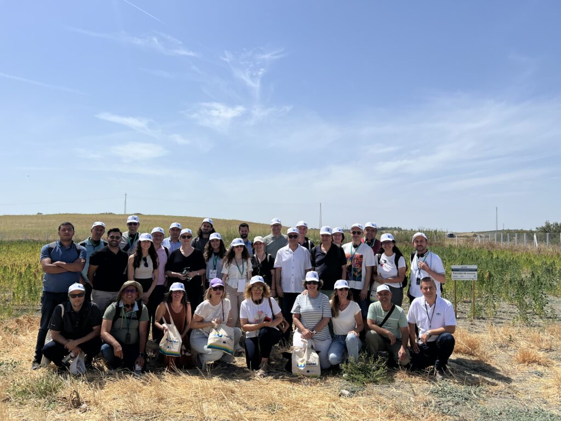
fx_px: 421
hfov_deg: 67.3
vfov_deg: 53.1
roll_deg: -1.2
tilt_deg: +2.5
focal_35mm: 26
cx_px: 280
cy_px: 210
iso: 50
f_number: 1.5
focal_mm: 5.7
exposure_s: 1/7463
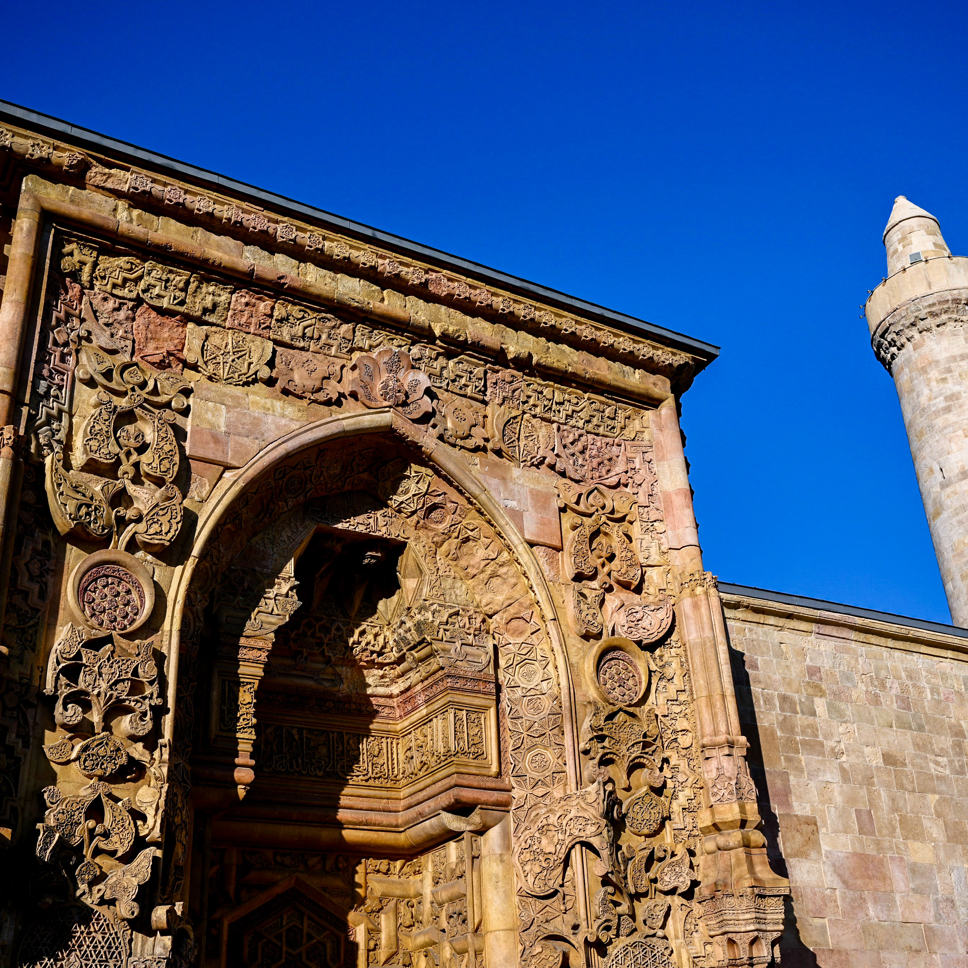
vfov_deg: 42.8
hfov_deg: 42.8
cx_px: 495
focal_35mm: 39
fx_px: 1234
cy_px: 485
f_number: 4
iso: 100
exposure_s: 1/1600
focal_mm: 30
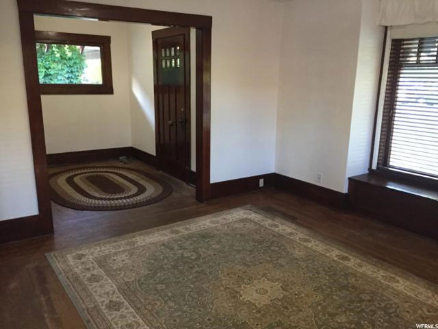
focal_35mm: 29
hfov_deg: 61.7
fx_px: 367
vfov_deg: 48.2
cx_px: 219
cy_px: 164
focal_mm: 4.15
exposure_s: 1/30
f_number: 2.2
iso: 250
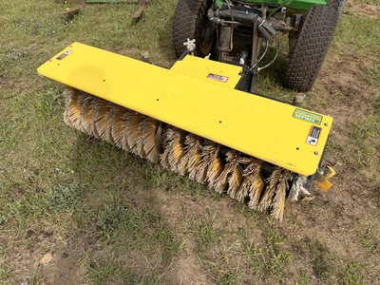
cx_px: 190
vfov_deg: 56.8
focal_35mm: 24
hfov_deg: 71.6
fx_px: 263
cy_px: 142
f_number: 1.78
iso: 80
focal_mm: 6.76
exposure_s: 1/4167
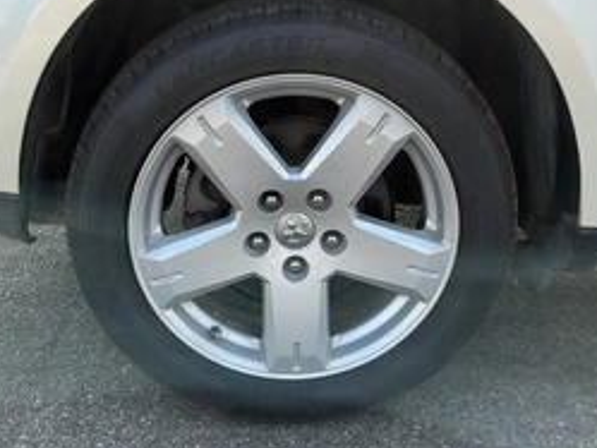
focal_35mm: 45
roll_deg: -2.5
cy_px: 168
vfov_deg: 32.1
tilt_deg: -18.5
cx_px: 307
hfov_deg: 42.1
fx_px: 776
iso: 25
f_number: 1.8
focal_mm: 3
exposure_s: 1/562
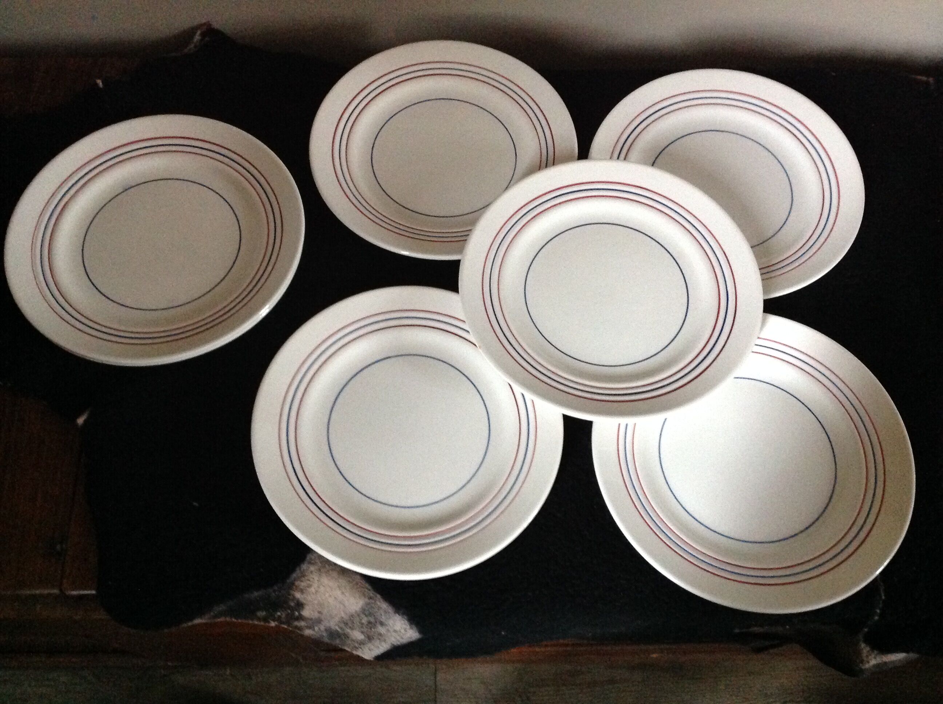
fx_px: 952
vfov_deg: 40.6
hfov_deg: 52.7
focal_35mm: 35
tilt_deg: -67.3
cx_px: 472
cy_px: 352
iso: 500
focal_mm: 4.28
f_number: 2.4
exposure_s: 1/15
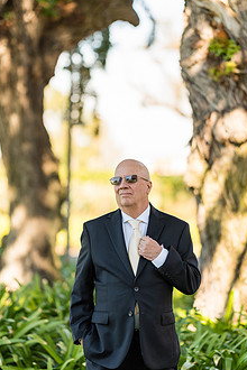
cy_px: 173
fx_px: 1194
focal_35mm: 116
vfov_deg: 17.6
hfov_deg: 11.8
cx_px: 132
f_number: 1.4
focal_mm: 85
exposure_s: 1/1250
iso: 100
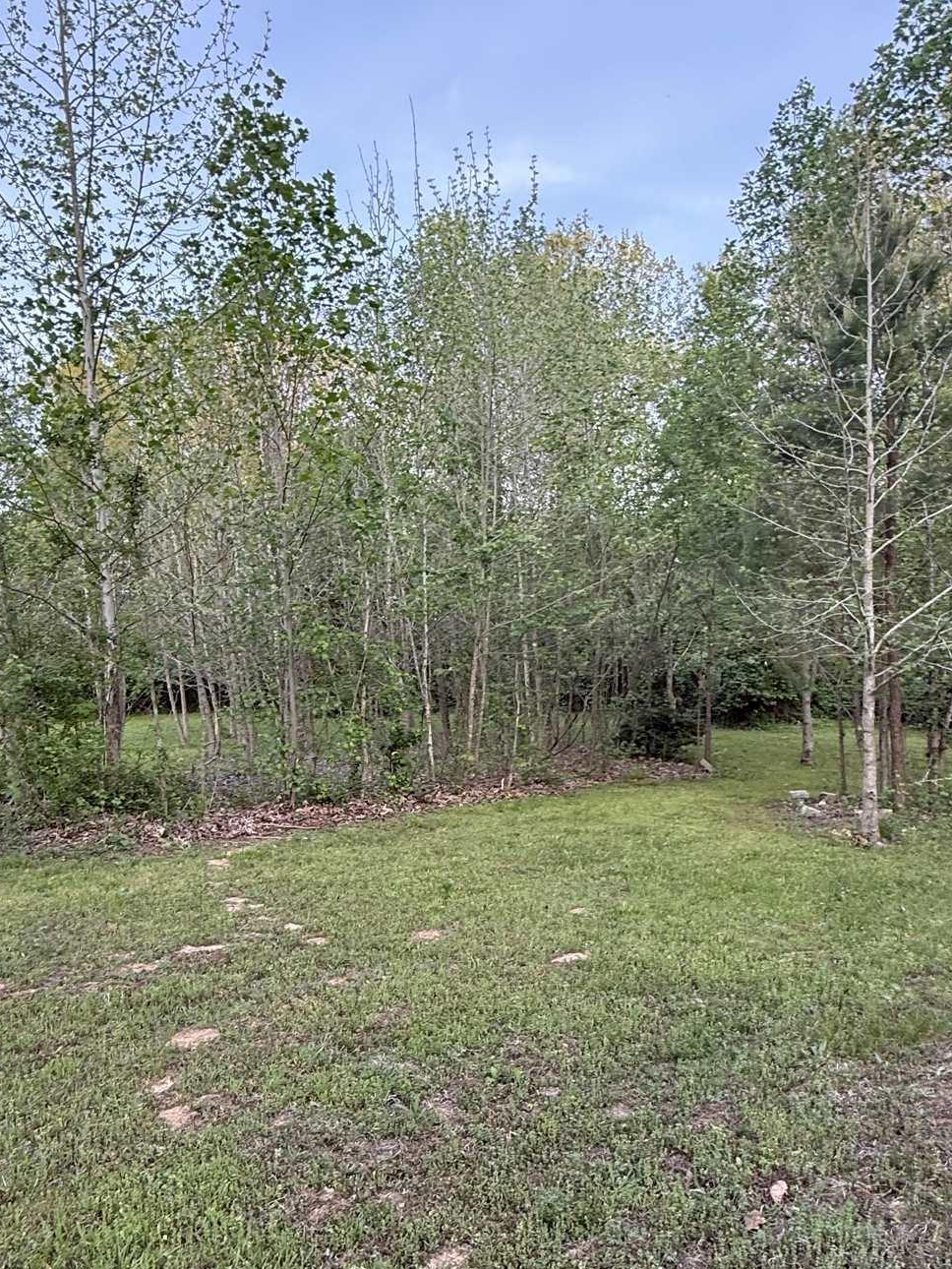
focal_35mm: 25
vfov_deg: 68.8
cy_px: 755
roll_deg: -0.8
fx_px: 916
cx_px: 418
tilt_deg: -9.1
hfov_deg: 54.7
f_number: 2.2
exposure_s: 1/115
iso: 64
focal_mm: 2.22
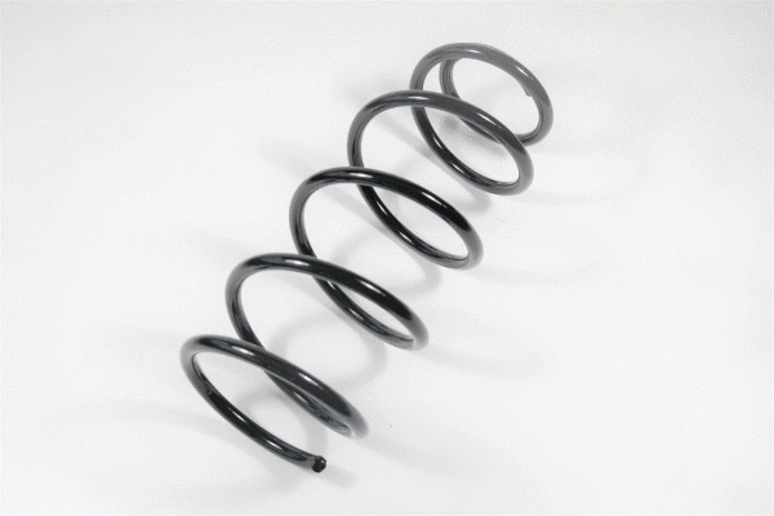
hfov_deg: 44.5
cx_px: 387
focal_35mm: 44
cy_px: 258
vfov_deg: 30.5
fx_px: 946
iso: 200
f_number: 4
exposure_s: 1/50
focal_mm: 29
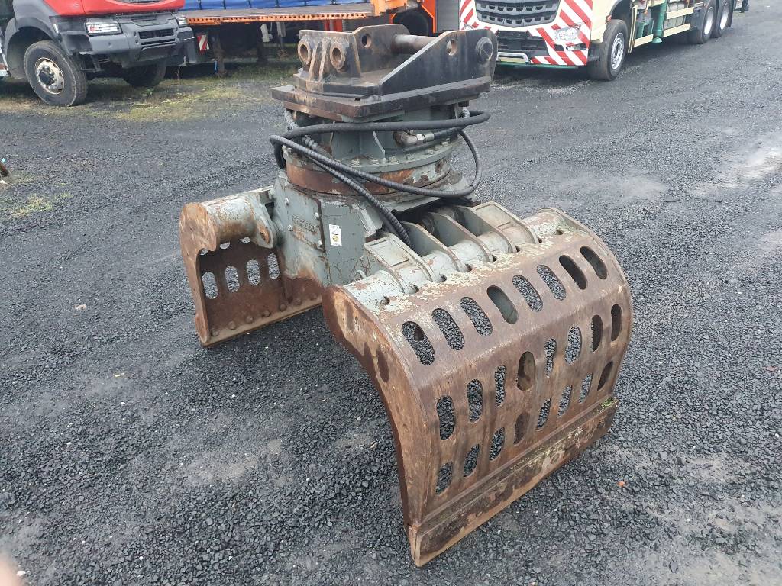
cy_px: 293
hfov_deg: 67.3
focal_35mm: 26
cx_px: 391
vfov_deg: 53.1
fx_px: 587
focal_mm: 4.32
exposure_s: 1/50
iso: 500
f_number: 1.5
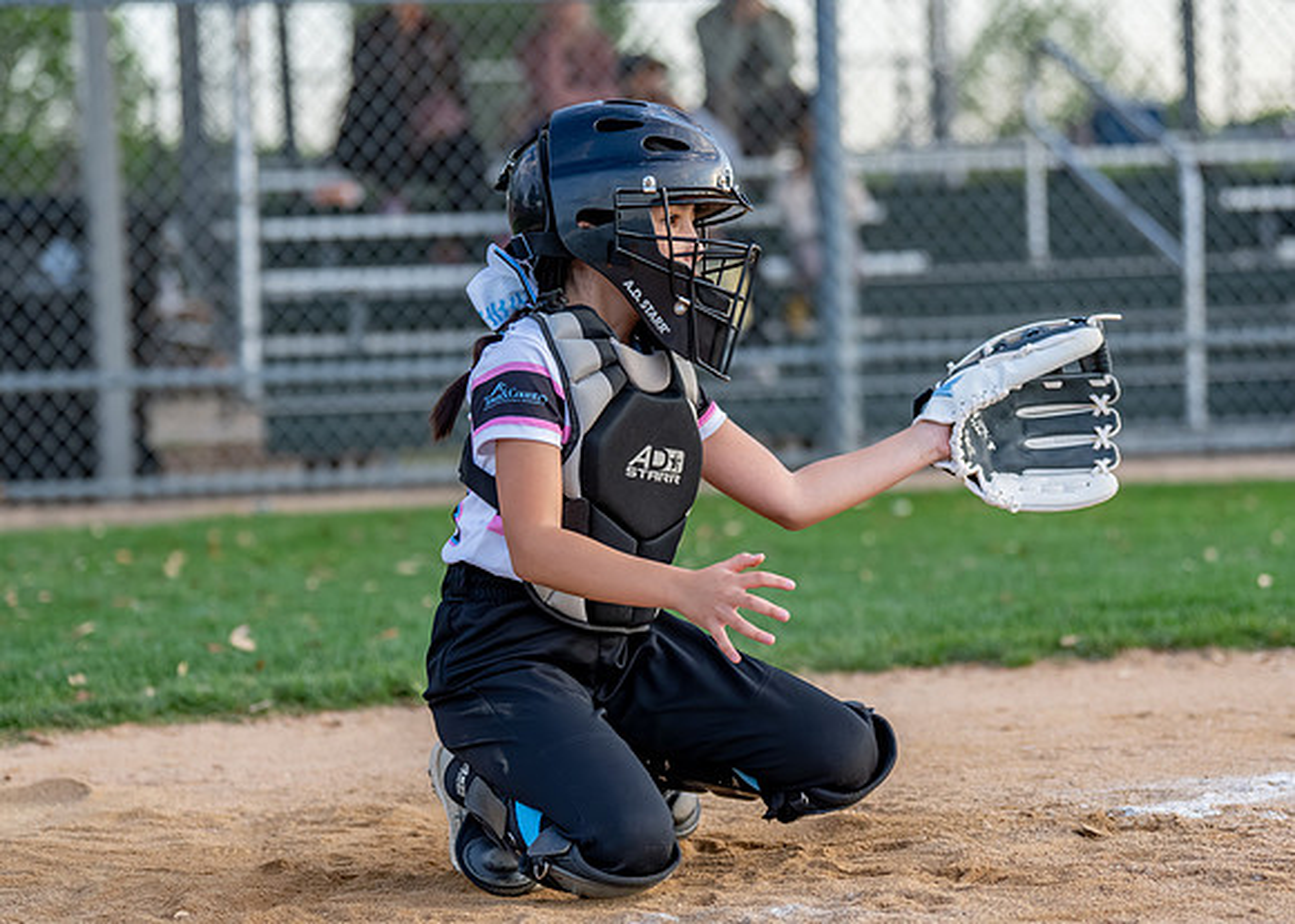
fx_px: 4710
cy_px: 434
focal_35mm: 128
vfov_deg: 11.2
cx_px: 669
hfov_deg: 15.7
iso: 400
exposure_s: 1/1000
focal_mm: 93
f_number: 2.8
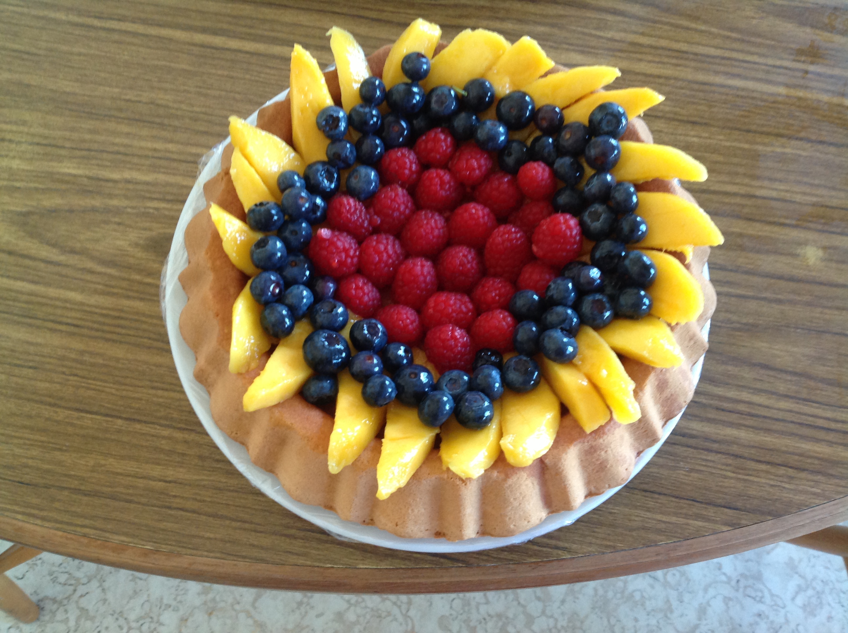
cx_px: 424
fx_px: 856
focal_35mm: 35
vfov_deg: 40.6
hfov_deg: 52.7
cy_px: 316
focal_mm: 4.28
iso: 160
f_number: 2.4
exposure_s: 1/15
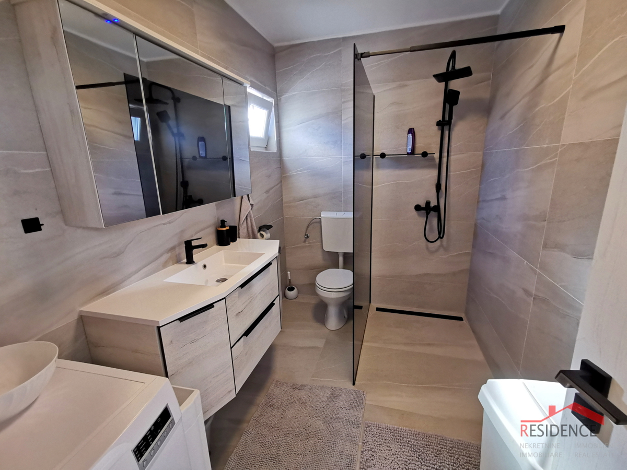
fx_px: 290
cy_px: 235
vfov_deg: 78.1
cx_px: 314
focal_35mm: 16
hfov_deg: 94.5
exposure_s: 1/40
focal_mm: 2.35
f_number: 2.2
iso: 400
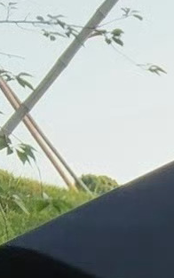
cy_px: 655
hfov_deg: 8.5
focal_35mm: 134
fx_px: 1015
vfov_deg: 12.4
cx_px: 484
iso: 64
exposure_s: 1/122
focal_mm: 2.69
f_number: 1.9
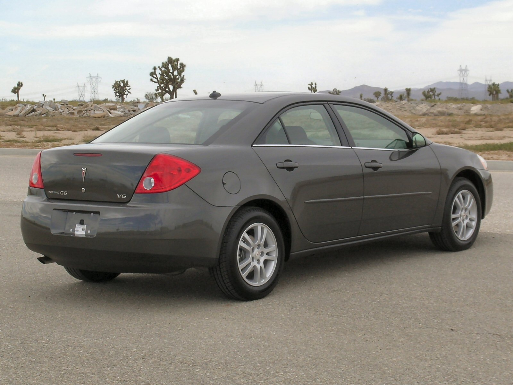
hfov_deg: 29.8
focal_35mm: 65
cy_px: 192
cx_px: 256
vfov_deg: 22.6
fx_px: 963
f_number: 7.6
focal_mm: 13.5
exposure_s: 1/184
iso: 50
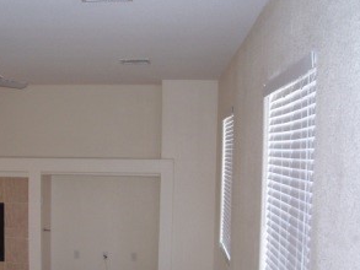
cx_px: 113
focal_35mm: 52
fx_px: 541
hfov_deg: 36.3
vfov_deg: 27.9
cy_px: 183
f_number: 2.7
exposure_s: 1/60
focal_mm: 5.6
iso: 80
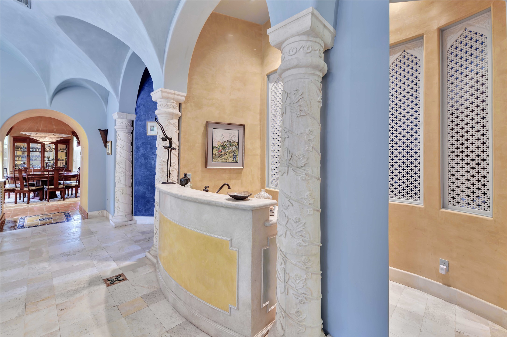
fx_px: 211
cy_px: 168
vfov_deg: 77.3
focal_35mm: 15
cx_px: 254
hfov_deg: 100.4
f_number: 8
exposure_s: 1/1.25
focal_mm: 15
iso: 100
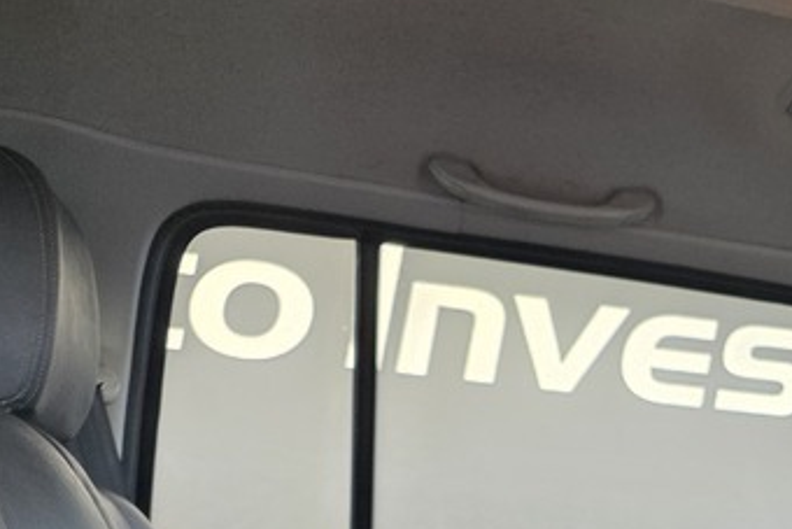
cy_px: 858
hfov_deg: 25.9
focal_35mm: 72
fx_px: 1585
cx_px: 876
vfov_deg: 16.7
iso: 320
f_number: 1.7
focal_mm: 6.25
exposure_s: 1/100
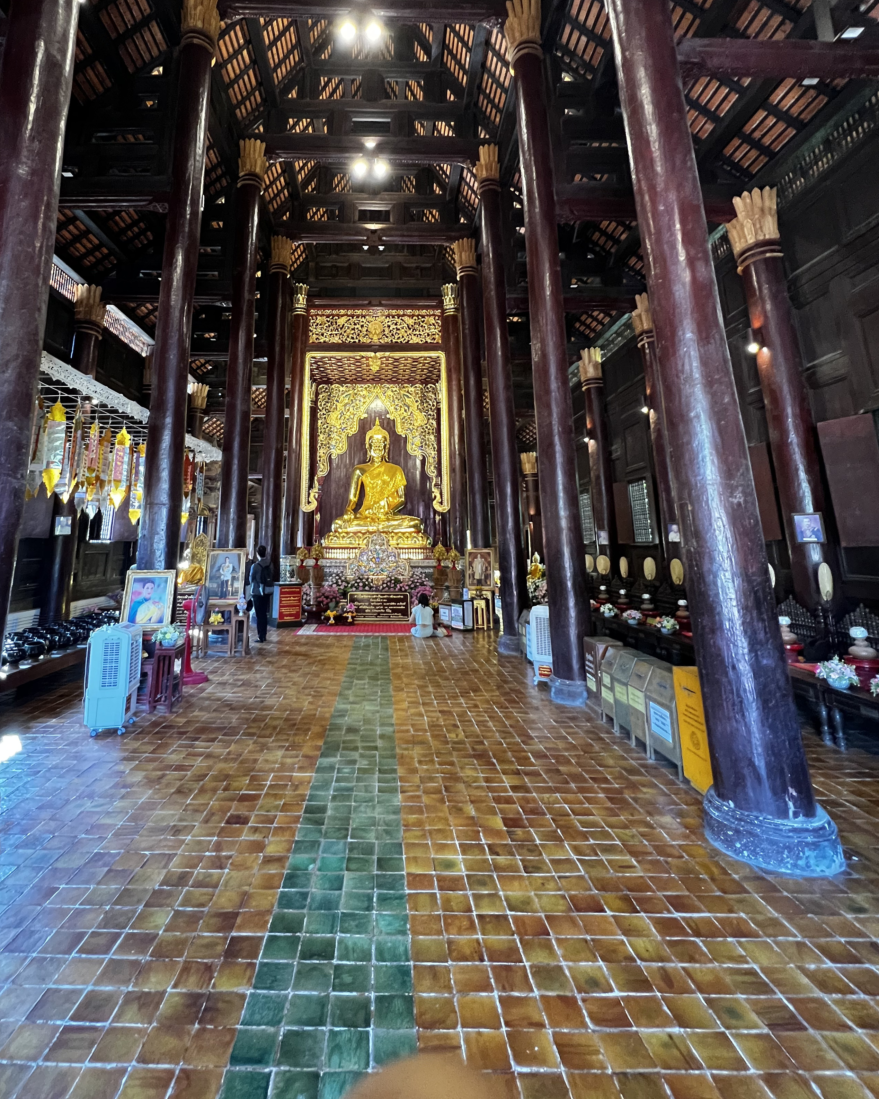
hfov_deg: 79.8
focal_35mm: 16
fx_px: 520
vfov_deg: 91.7
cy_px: 430
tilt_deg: +11.8
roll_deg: -0.8
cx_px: 372
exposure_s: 1/50
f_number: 1.8
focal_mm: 1.57
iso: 500
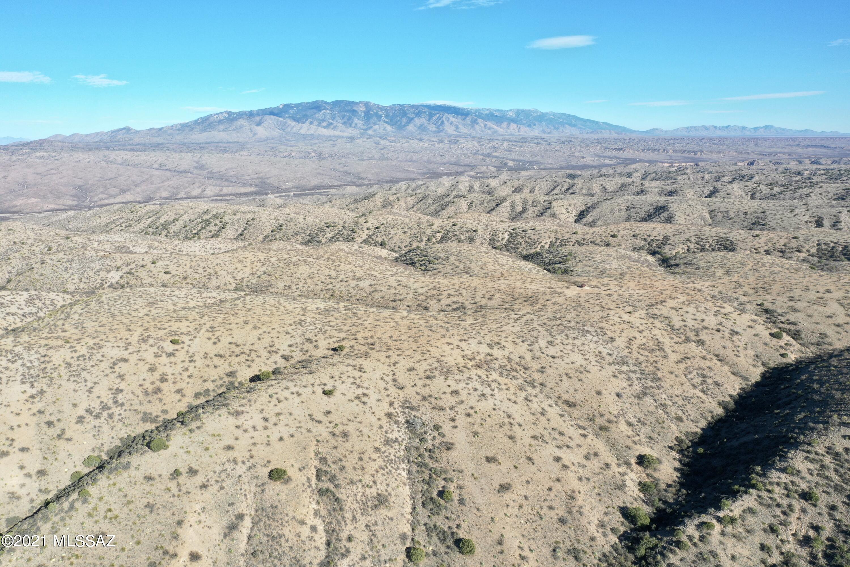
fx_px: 661
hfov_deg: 65.5
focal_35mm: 28
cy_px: 284
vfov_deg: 46.4
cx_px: 425
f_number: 5.6
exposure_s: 1/320
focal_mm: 10.26
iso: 100
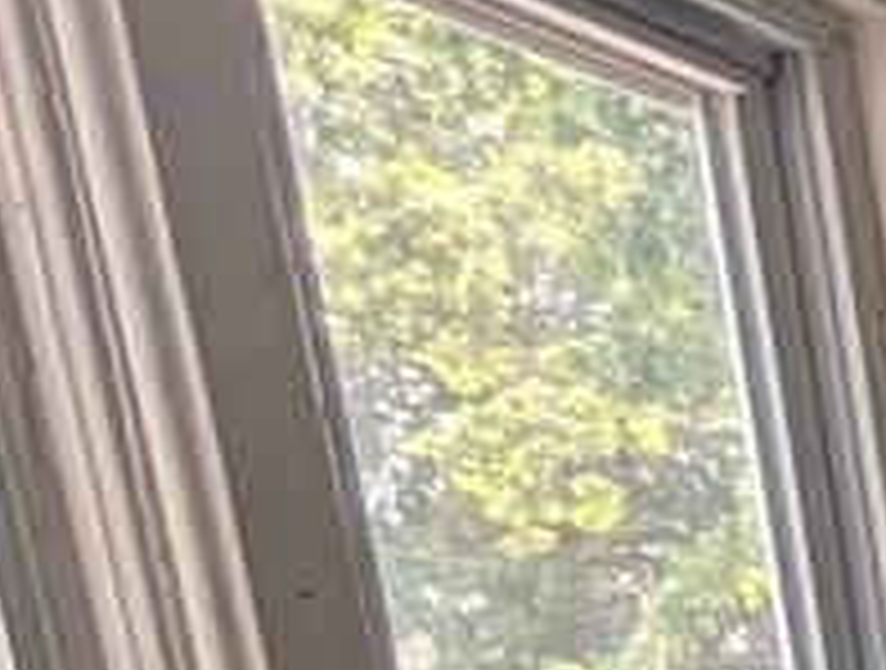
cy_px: 994
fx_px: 1592
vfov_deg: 20.5
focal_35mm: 62
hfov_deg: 15.0
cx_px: 2150
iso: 41
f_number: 1.7
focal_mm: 2.02
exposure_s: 1/185
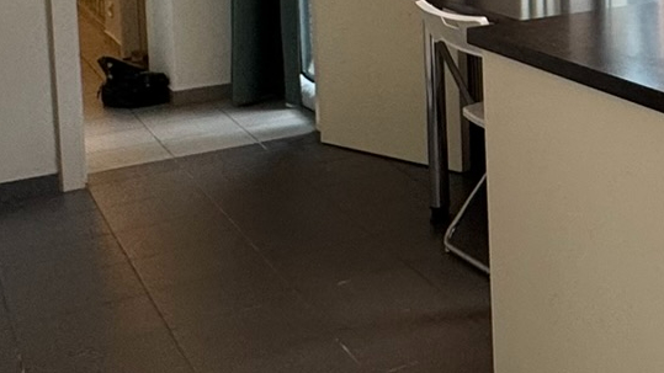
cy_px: -95
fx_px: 1021
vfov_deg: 19.3
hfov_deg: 29.6
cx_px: 844
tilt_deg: -4.4
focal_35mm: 58
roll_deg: +2.9
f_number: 2.2
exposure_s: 1/100
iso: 160
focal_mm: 2.22
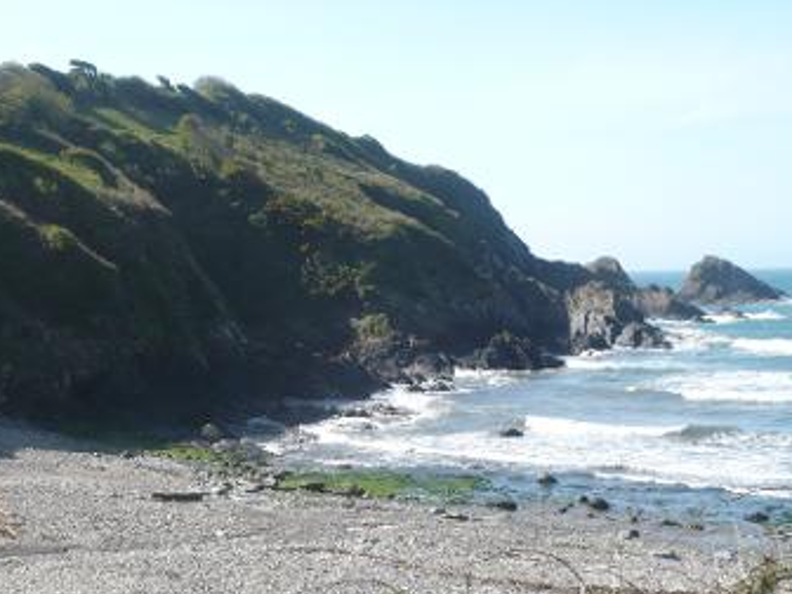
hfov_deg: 34.6
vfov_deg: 26.4
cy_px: 402
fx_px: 1258
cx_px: 271
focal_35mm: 55
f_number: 8
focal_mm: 5.8
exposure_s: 1/125
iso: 100
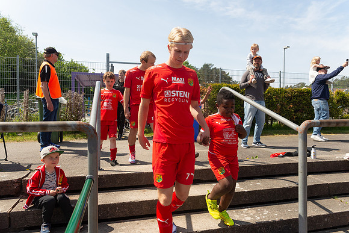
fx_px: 237
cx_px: 174
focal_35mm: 24
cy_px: 116
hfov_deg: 72.7
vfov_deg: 52.3
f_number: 5
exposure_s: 1/1250
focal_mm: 24
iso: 280
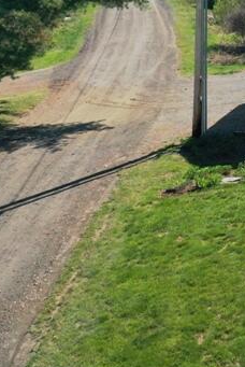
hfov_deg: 14.4
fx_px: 856
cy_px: 23
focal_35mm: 84
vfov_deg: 23.4
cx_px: 439
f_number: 7.1
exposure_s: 1/1250
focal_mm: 10.26
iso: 400
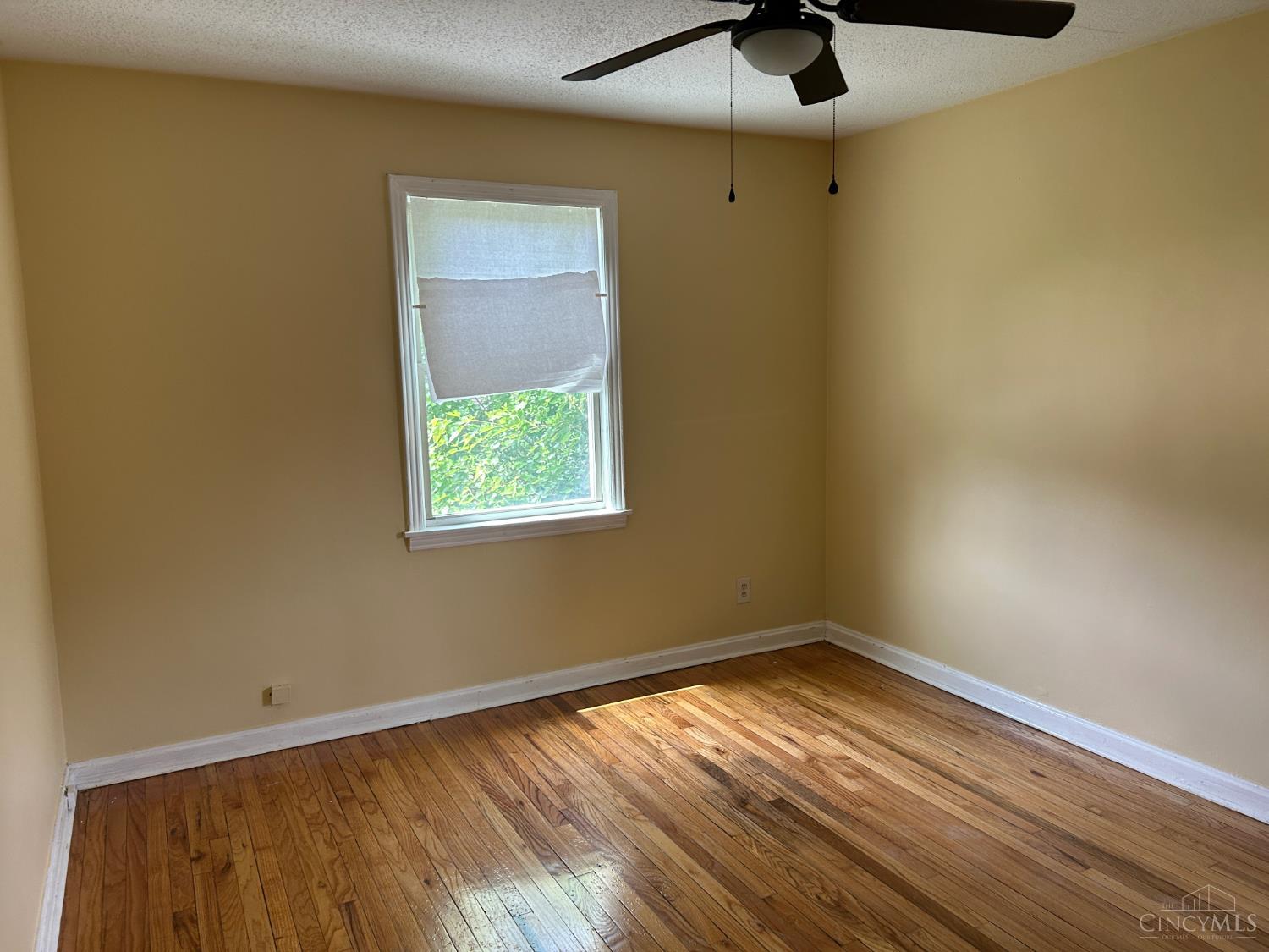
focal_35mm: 26
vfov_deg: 53.1
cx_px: 634
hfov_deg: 67.3
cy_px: 476
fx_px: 953
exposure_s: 1/120
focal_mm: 5.7
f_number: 1.5
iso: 100
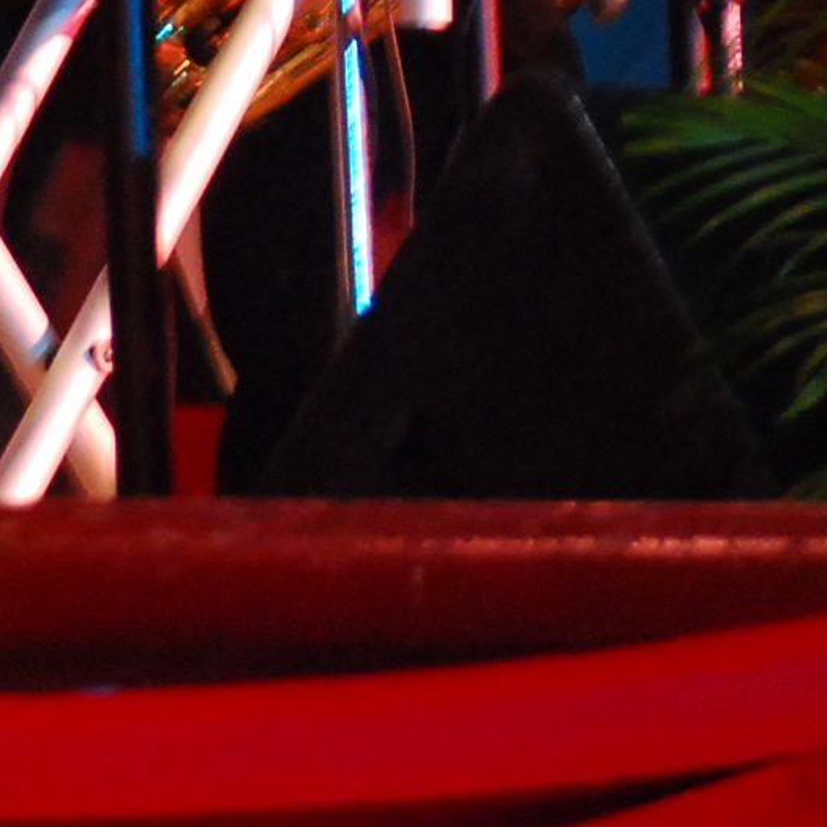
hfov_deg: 3.8
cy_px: -664
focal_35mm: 466
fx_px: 12596
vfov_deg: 3.7
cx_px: 210
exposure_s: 1/20
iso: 1000
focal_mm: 66
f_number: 5.6
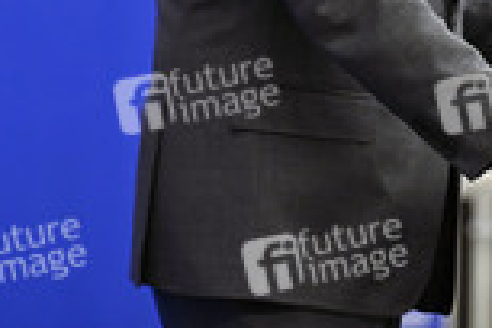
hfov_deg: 6.8
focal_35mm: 301
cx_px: 561
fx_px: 4113
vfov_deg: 4.5
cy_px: -145
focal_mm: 102
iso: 1600
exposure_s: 1/320
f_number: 2.8
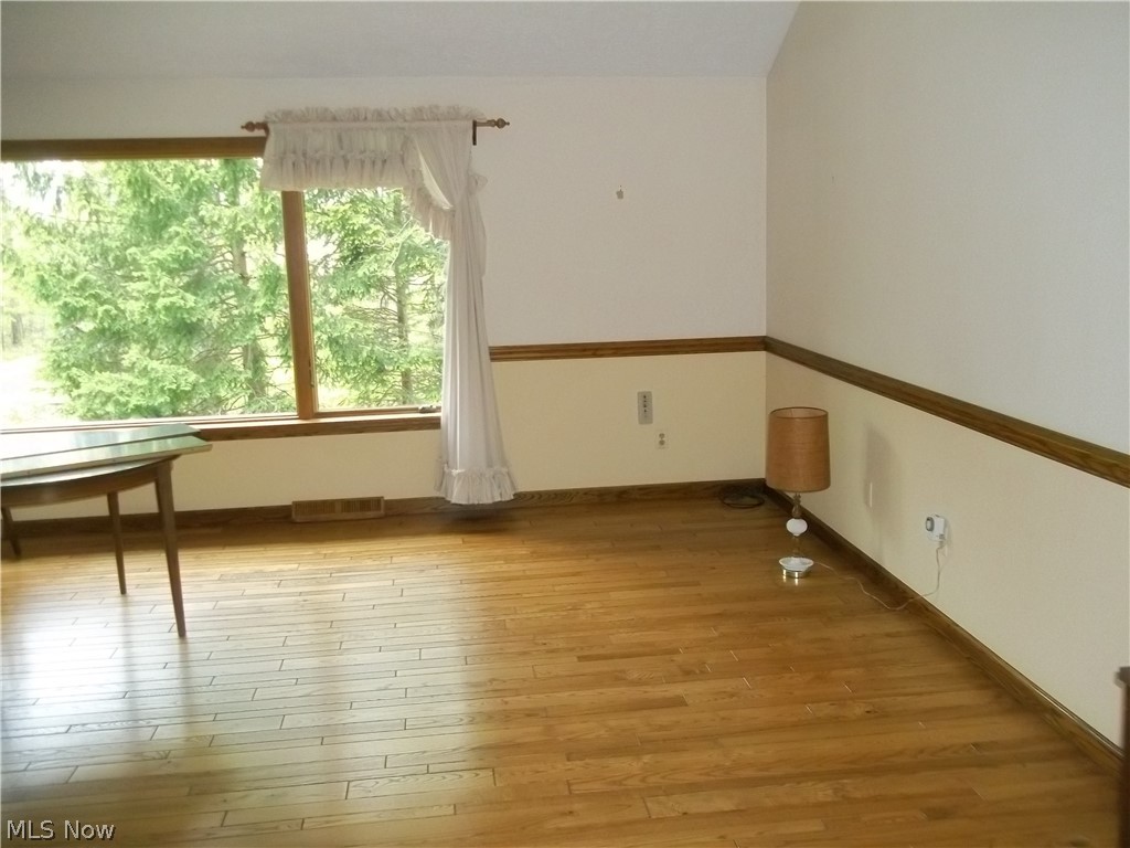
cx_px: 565
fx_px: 1045
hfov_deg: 56.8
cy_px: 424
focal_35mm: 32
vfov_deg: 44.2
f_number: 2.9
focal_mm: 5.7
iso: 400
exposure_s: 1/50
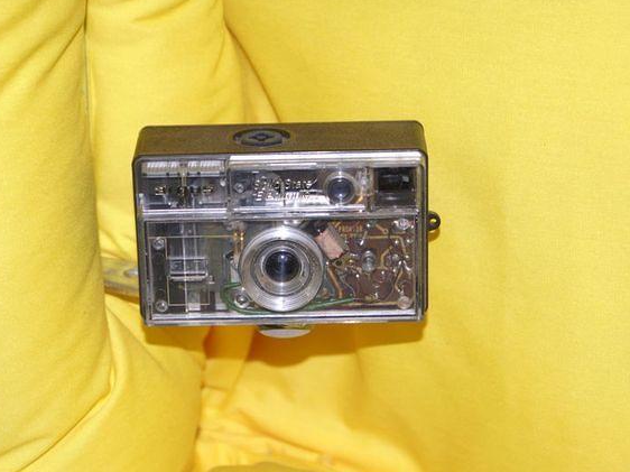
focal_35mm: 115
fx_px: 2092
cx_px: 290
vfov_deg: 12.9
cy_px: 235
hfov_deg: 17.1
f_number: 5.6
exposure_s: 1/125
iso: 400
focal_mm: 70
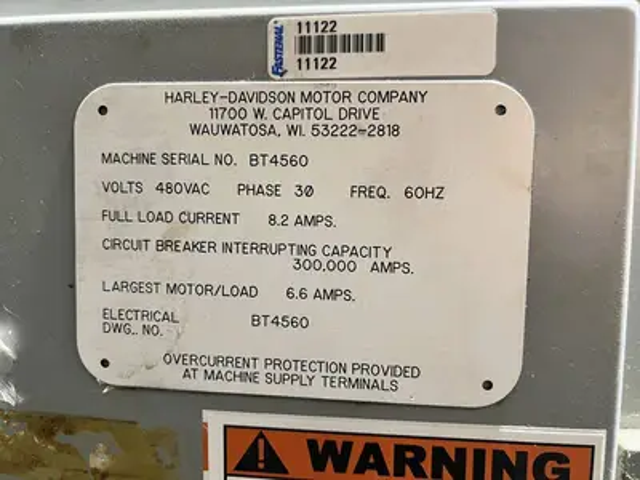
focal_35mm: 26
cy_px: 240
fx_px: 481
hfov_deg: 67.3
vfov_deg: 53.1
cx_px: 320
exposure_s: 1/60
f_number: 1.5
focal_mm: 5.7
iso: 125
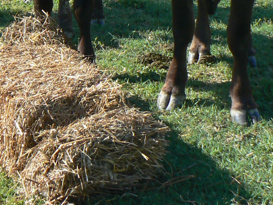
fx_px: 891
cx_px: -60
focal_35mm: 113
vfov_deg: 12.4
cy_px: -113
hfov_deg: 16.6
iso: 80
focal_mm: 6
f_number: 5.6
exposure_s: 1/250
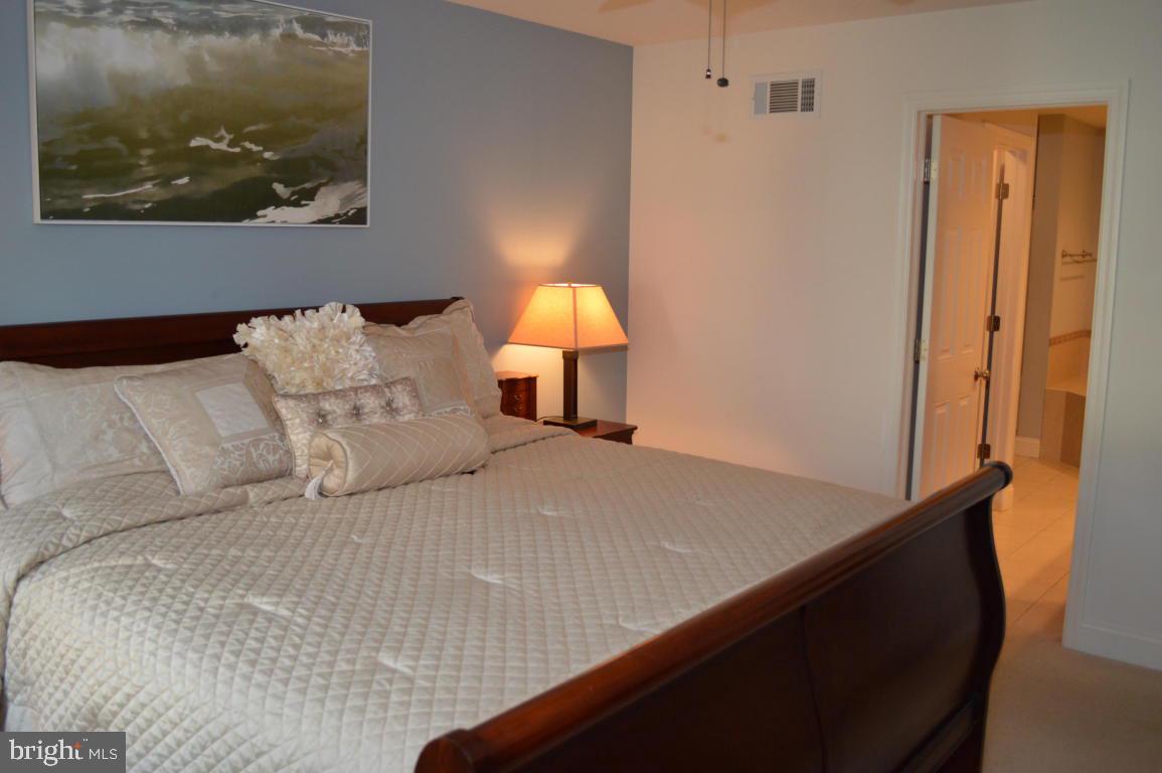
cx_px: 581
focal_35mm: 30
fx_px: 967
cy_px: 386
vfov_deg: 43.5
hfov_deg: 62.0
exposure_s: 1/60
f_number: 3.8
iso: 640
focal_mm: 20
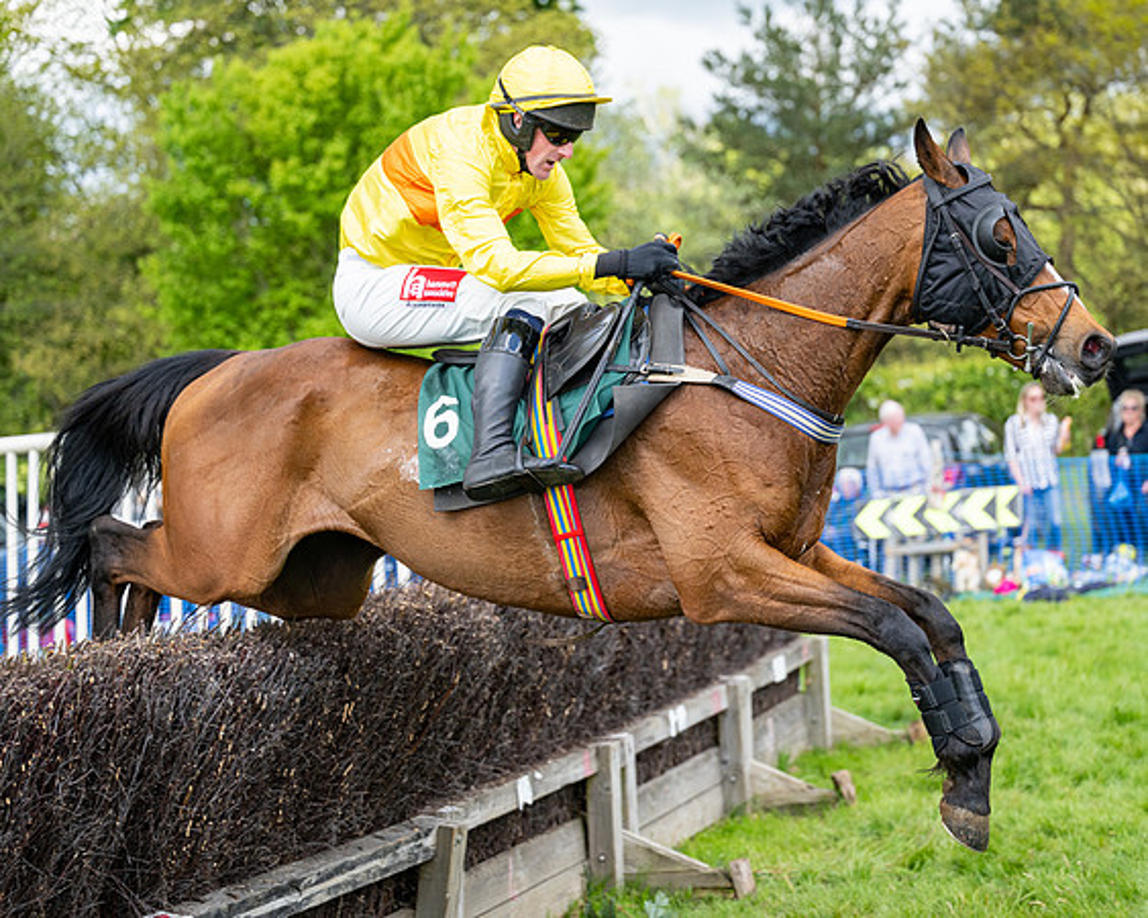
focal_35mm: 79
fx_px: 2678
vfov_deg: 19.4
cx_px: 589
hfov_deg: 24.2
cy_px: 459
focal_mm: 70
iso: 400
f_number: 2.8
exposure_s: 1/2000
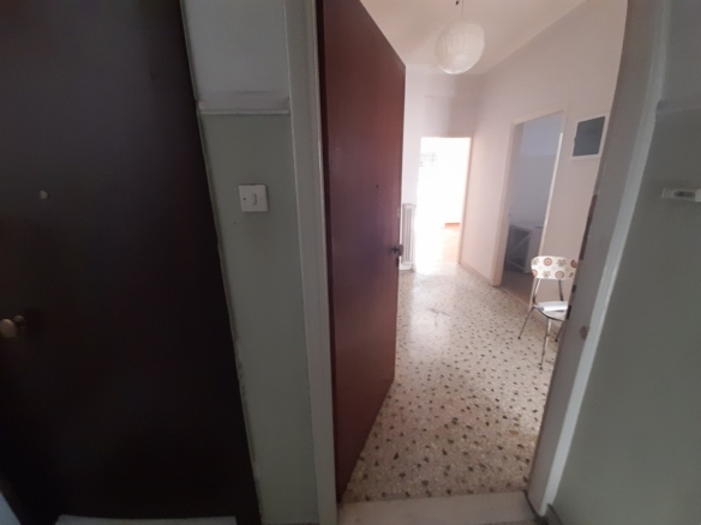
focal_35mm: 13
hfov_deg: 106.2
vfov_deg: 89.9
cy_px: 262
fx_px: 263
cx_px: 350
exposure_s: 1/25
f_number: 2.2
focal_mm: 1.42
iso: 200
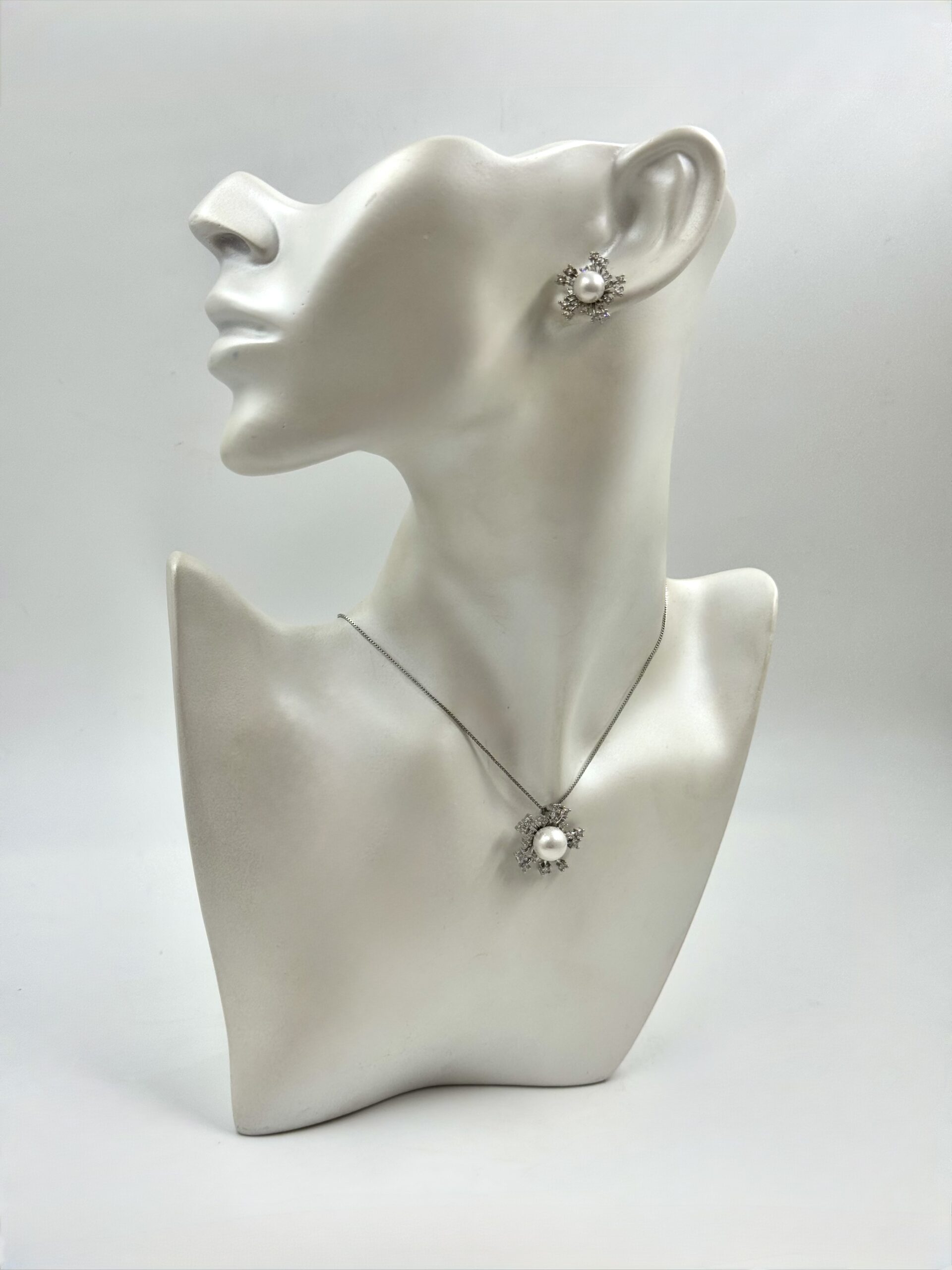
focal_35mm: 48
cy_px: 635
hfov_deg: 30.3
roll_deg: -3.6
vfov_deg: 39.7
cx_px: 476
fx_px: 1760
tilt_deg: -18.1
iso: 64
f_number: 1.78
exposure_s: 1/1312
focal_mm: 6.76
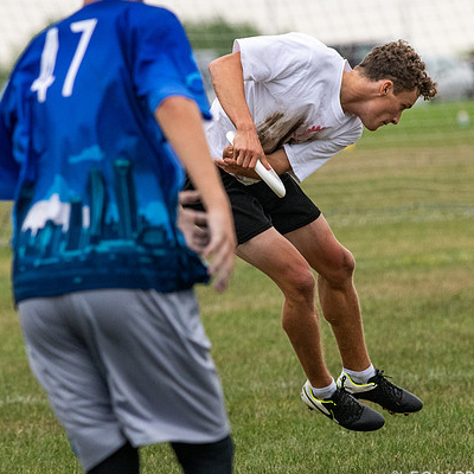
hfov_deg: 2.3
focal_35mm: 747
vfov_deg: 2.3
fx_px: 11572
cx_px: 277
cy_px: 304
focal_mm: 300
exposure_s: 1/2000
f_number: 6.3
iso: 1600
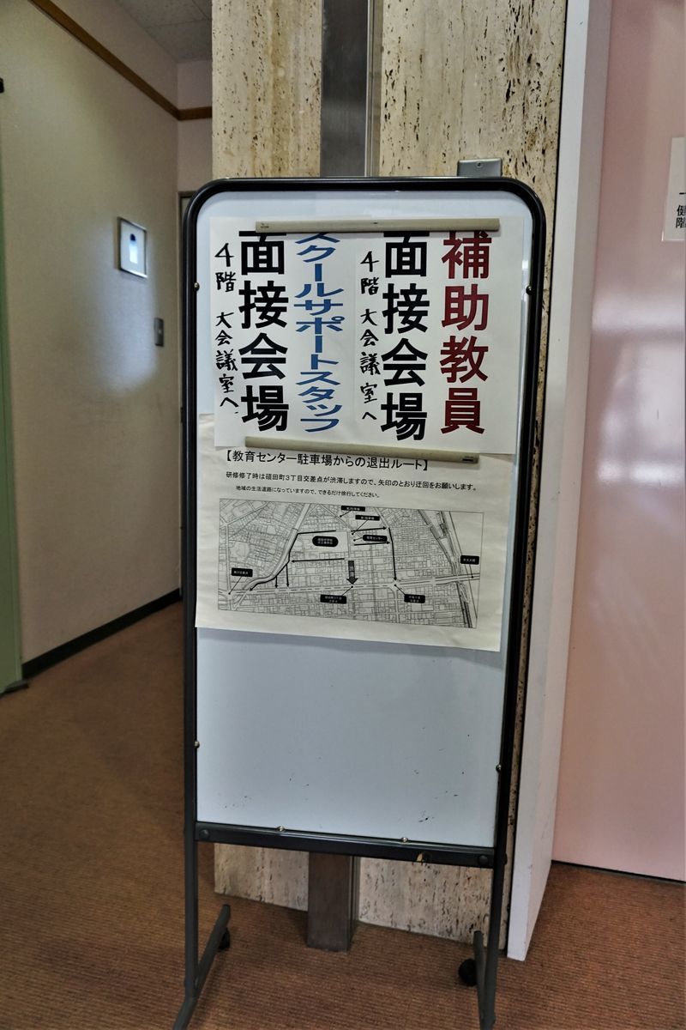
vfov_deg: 73.7
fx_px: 686
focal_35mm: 24
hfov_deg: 53.1
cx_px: 343
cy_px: 515
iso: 640
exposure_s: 1/160
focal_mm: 16
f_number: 4
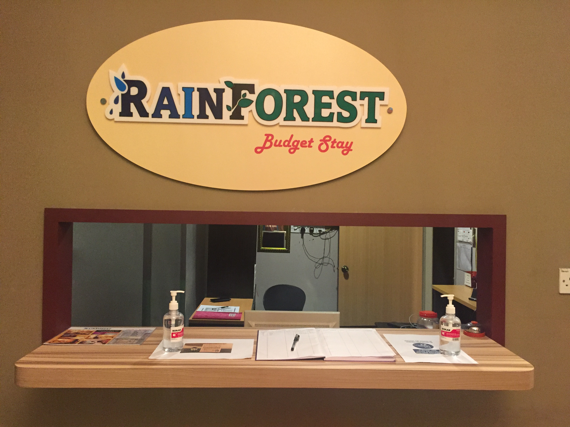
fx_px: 478
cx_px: 285
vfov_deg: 48.2
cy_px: 214
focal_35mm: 29
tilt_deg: -0.3
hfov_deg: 61.7
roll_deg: -2.1
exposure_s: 1/25
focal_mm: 4.15
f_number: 2.2
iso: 250
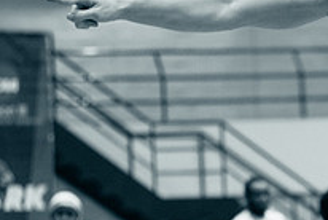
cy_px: 163
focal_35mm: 225
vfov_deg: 6.1
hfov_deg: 9.1
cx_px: 360
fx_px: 2053
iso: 4000
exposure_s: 1/320
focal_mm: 80
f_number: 2.8
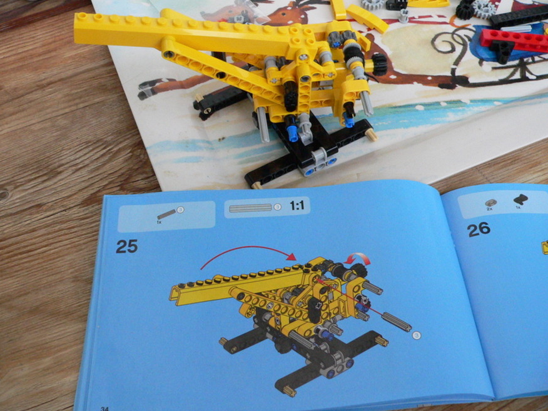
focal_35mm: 37
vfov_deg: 38.7
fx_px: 586
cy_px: 201
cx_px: 267
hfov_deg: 50.1
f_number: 3.7
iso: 400
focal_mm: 6
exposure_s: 1/100
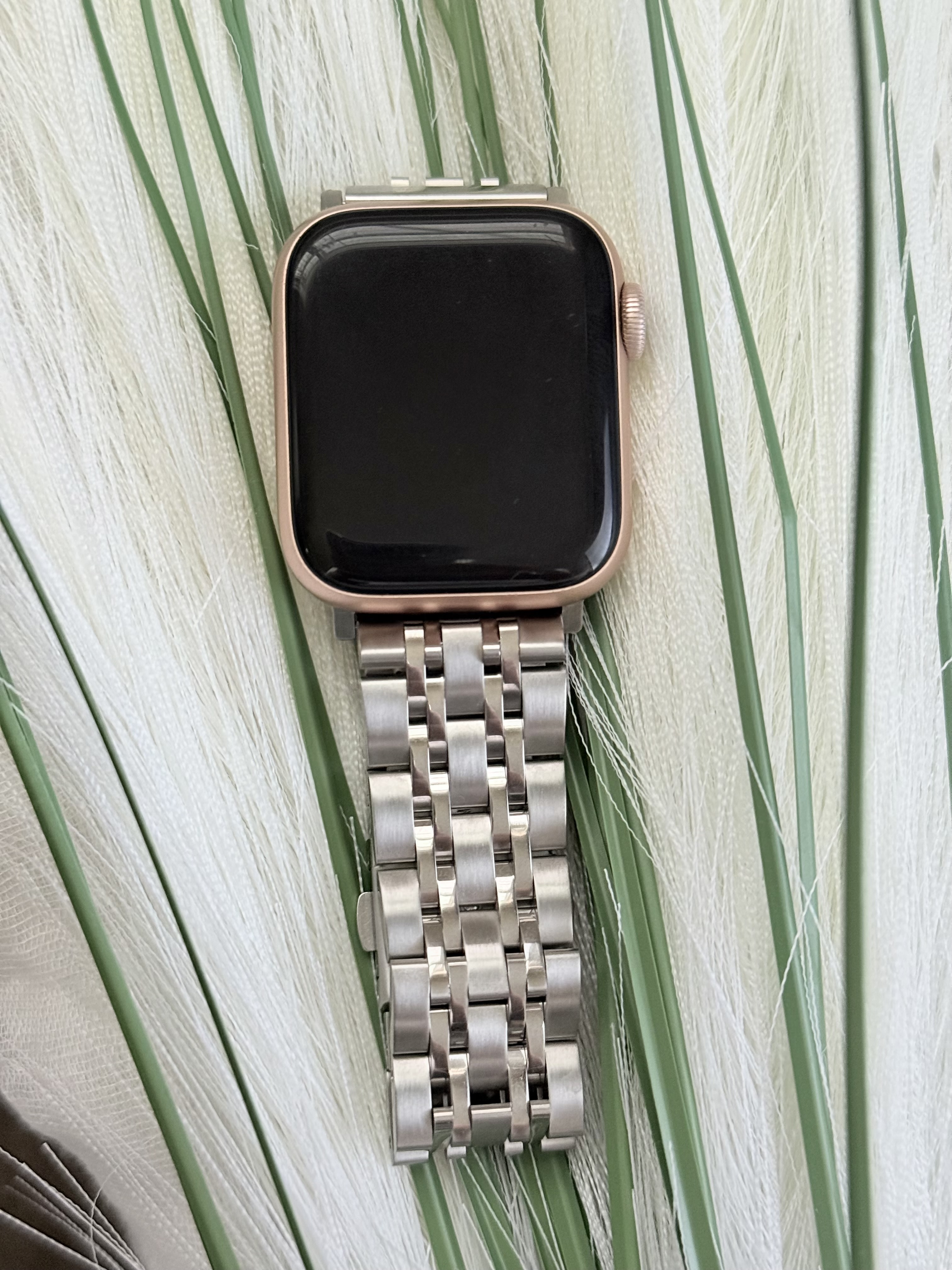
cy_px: 635
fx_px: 1760
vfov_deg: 39.7
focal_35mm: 48
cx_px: 476
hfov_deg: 30.3
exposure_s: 1/39
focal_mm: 6.8
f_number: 1.8
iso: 500
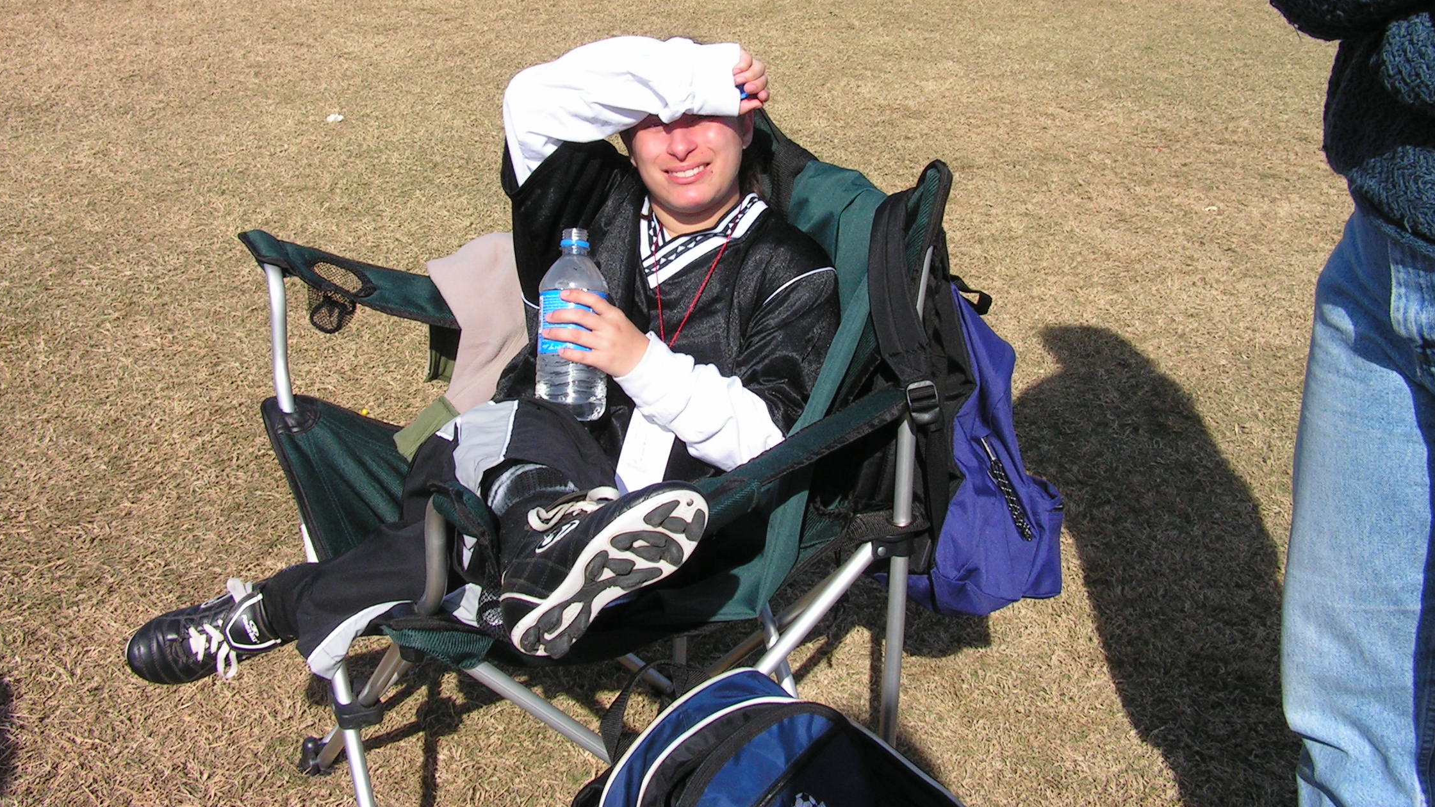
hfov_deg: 48.4
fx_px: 1598
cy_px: 277
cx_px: 721
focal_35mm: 42
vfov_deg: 28.2
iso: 50
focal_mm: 6.3
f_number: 5.6
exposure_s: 1/400
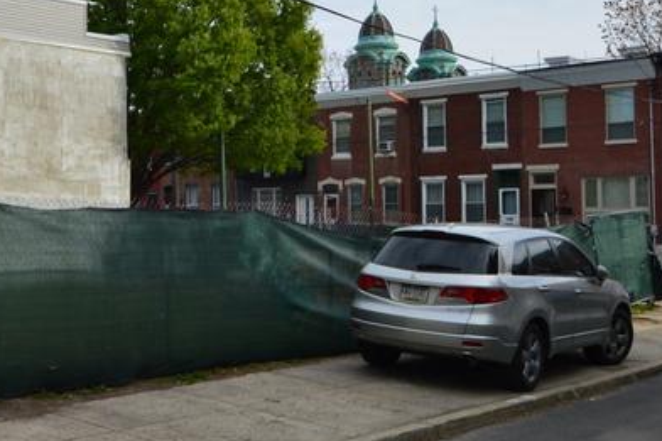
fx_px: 956
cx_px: 115
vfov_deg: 25.8
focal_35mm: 52
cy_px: 147
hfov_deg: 36.6
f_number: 11
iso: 360
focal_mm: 17
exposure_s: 1/500
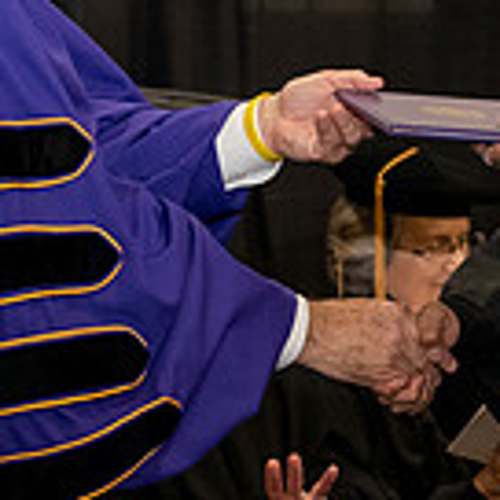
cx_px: 449
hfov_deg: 6.9
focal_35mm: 253
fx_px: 4134
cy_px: -53
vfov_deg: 6.9
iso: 2500
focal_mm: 70
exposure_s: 1/200
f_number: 5.6
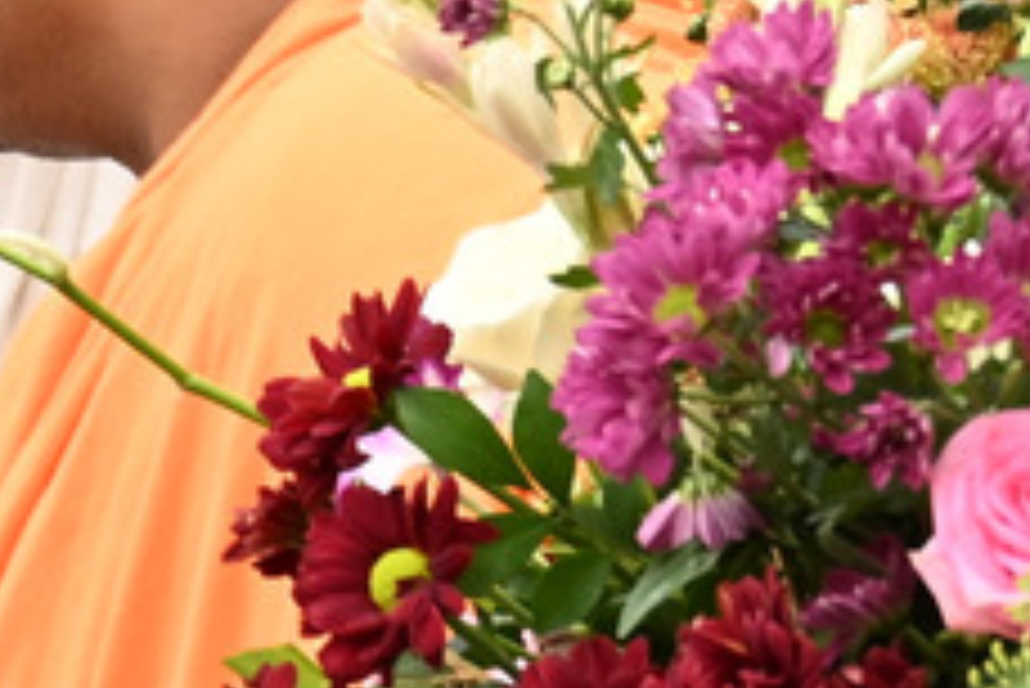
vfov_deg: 2.6
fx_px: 14973
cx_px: -1363
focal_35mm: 523
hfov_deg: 3.9
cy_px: 2035
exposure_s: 1/125
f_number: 6.3
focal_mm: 75
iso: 400
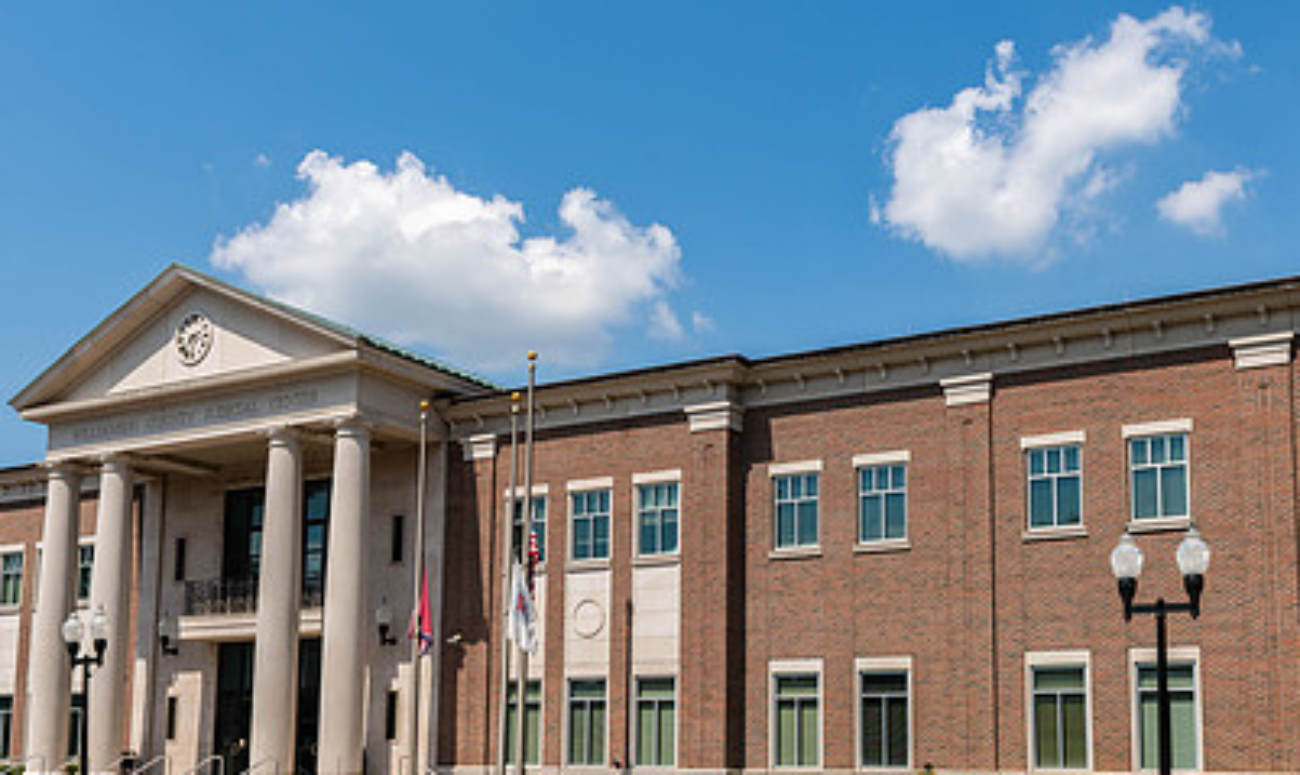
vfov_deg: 31.1
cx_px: 746
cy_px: 589
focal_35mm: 39
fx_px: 1364
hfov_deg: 50.8
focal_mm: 24
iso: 64
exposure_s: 1/160
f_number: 8
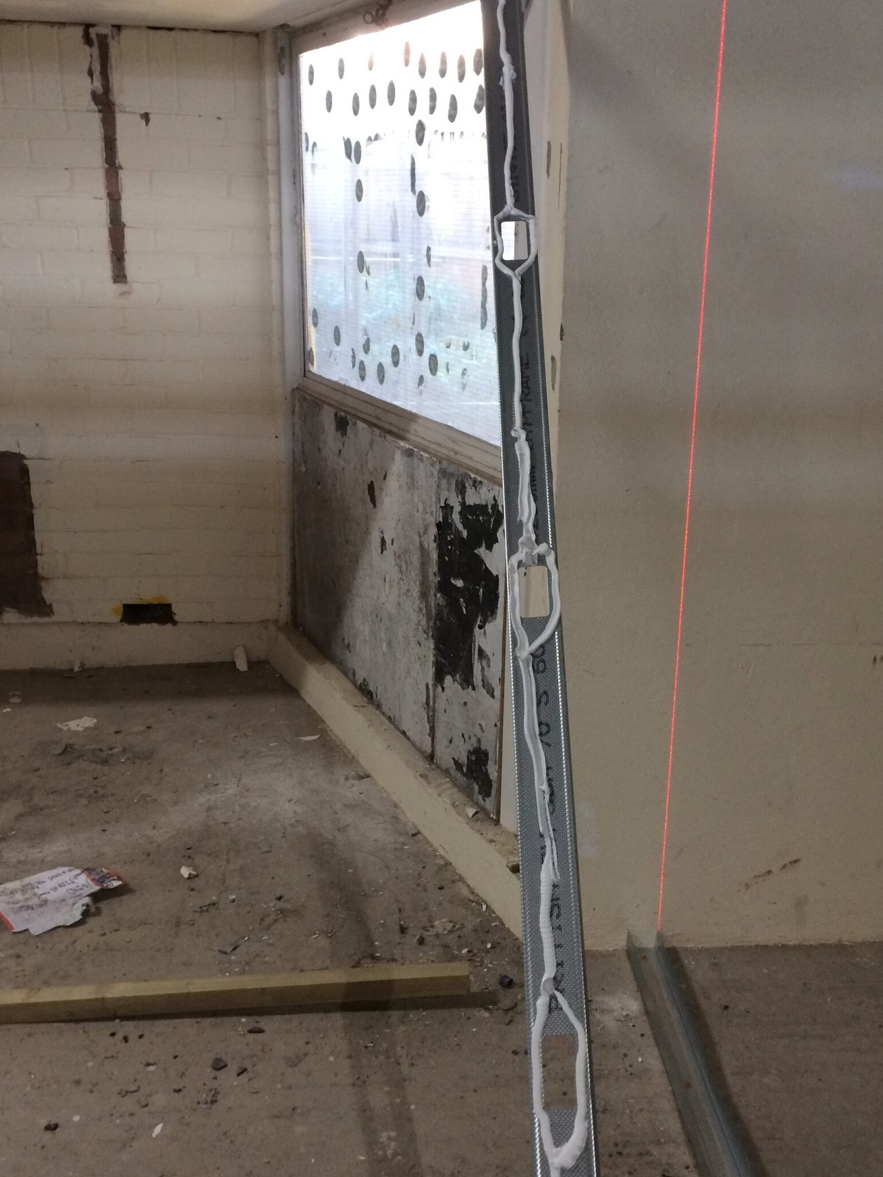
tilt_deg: -18.4
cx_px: 517
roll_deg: +0.8
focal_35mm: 36
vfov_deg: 51.3
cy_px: 616
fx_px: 1224
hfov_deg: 39.5
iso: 200
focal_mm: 4.15
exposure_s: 1/33
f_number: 2.2
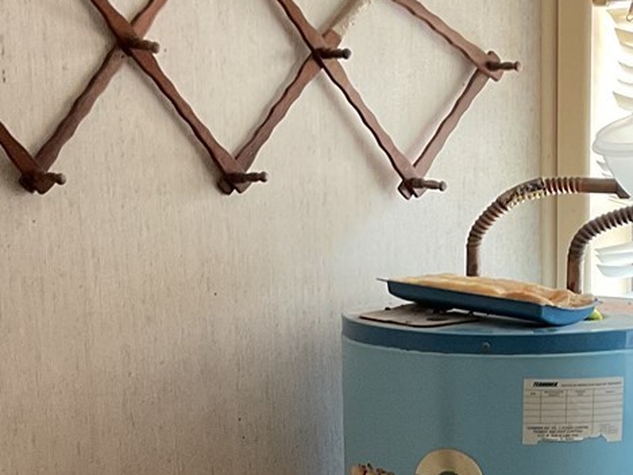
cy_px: 630
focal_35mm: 99
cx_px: 497
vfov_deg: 14.3
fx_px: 1811
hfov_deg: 19.6
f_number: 1.8
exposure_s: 1/60
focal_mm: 3
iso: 125
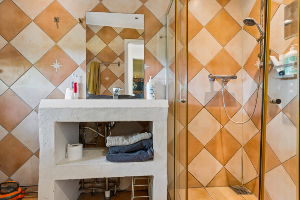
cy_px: 100
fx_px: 150
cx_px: 150
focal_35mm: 18
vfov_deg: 67.4
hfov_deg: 90.0
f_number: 10
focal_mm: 18
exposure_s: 1/3.33
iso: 200
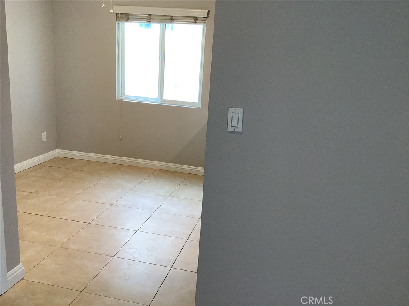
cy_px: 153
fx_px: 366
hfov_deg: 58.4
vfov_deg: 45.4
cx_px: 204
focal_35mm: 31
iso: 64
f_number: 2.4
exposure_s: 1/60
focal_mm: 3.3
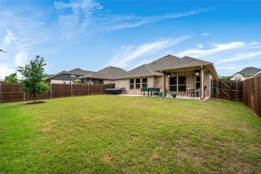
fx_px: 109
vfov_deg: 77.2
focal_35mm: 15
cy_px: 87
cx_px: 130
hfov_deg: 100.4
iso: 250
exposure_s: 1/125
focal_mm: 15
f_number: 11
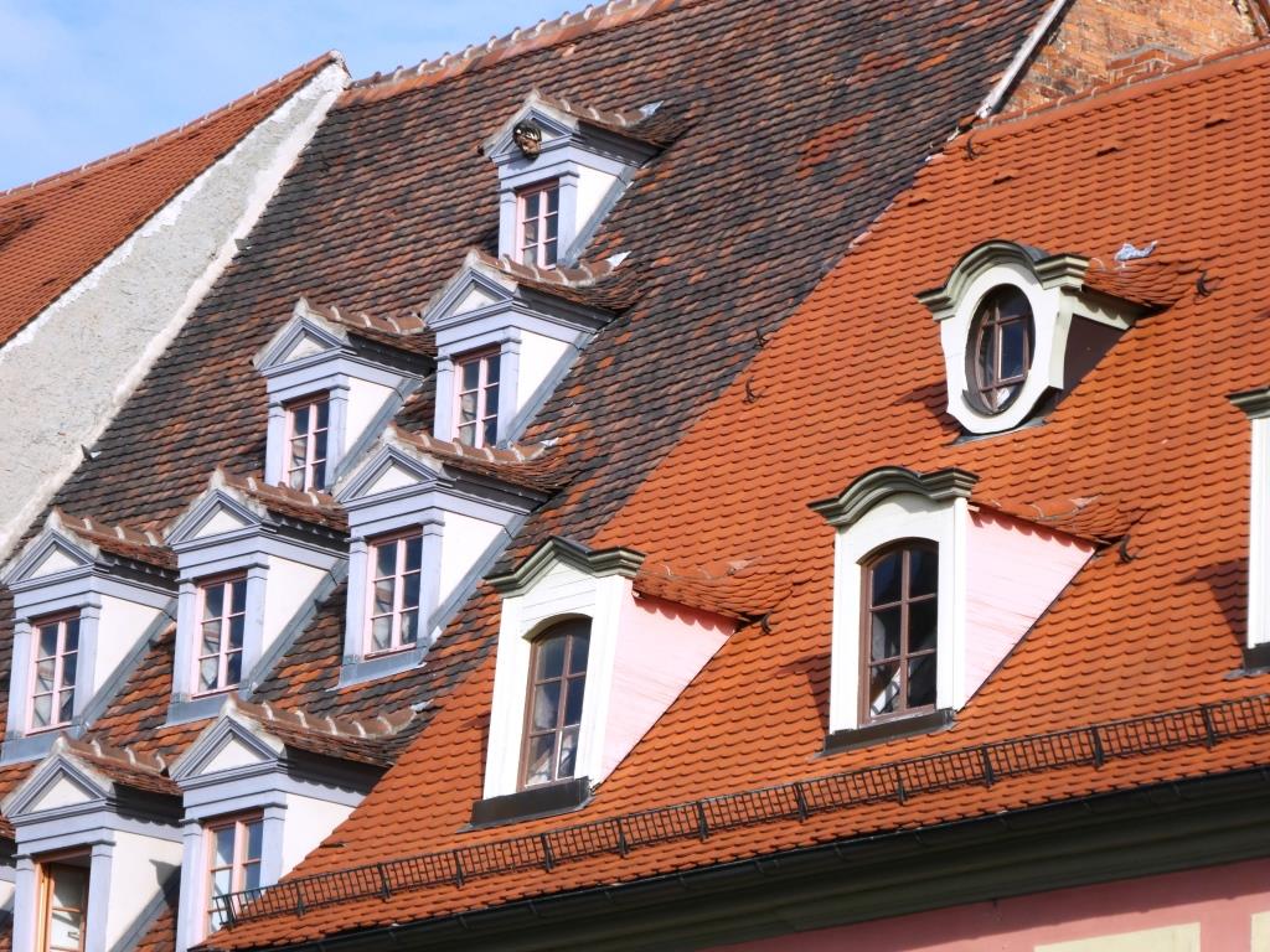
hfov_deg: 11.5
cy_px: 476
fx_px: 6310
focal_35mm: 172
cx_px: 635
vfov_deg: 8.6
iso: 80
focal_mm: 30.9
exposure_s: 1/500
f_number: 5.6
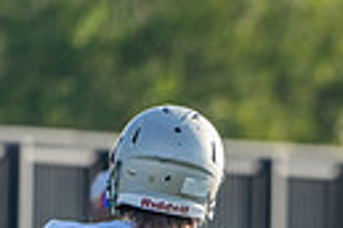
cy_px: 449
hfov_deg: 1.1
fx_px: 17177
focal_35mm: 1803
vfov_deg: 0.8
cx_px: 614
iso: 400
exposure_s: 1/1250
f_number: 5.6
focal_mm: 400
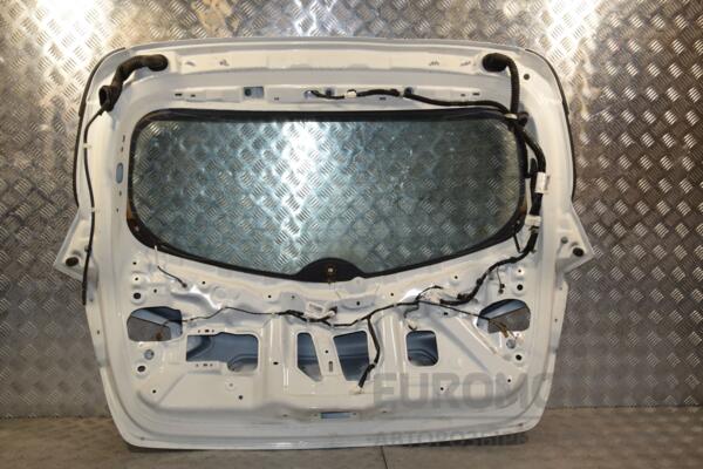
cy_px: 234
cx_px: 352
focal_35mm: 36
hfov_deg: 53.1
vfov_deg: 36.9
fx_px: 703
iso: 800
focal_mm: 24
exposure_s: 1/200
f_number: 11
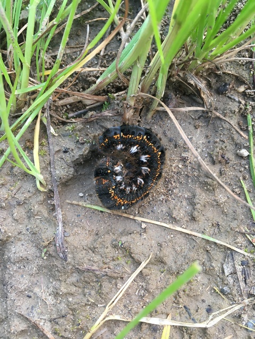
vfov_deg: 61.7
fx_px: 285
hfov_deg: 48.2
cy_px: 170
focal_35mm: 29
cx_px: 128
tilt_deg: -77.7
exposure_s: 1/33
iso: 80
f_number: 2.2
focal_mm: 4.15
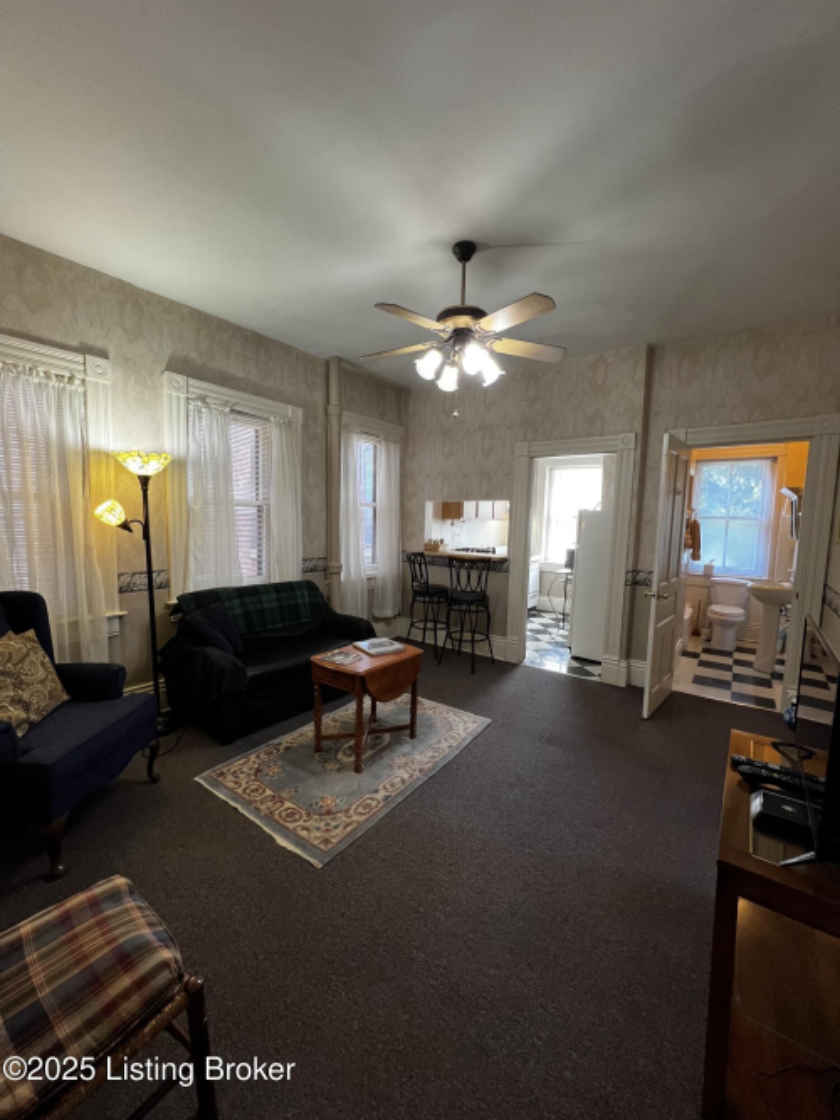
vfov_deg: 106.2
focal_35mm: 13
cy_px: 560
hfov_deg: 89.9
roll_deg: -1.1
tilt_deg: -5.4
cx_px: 420
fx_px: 421
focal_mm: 1.57
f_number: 1.8
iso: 250
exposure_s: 1/60
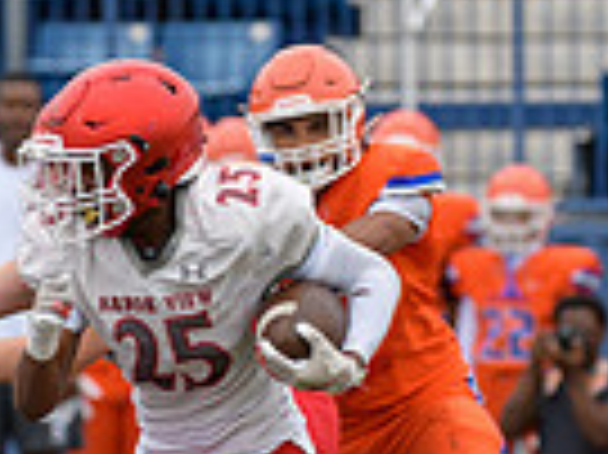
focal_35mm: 912
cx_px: 239
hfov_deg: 2.2
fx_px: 16004
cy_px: 447
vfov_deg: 1.6
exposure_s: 1/800
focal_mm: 220
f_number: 3.5
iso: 500
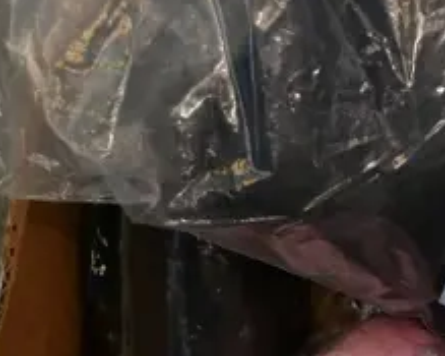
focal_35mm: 201
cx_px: 758
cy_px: 281
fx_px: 2646
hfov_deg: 9.2
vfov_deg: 7.7
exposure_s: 1/60
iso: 640
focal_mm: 22
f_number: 4.2
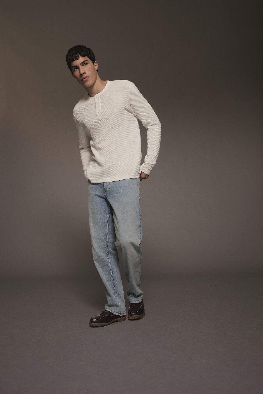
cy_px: 197
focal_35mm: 34
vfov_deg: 55.8
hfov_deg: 38.9
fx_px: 373
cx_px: 132
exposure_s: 1/200
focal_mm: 34
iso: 500
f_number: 5
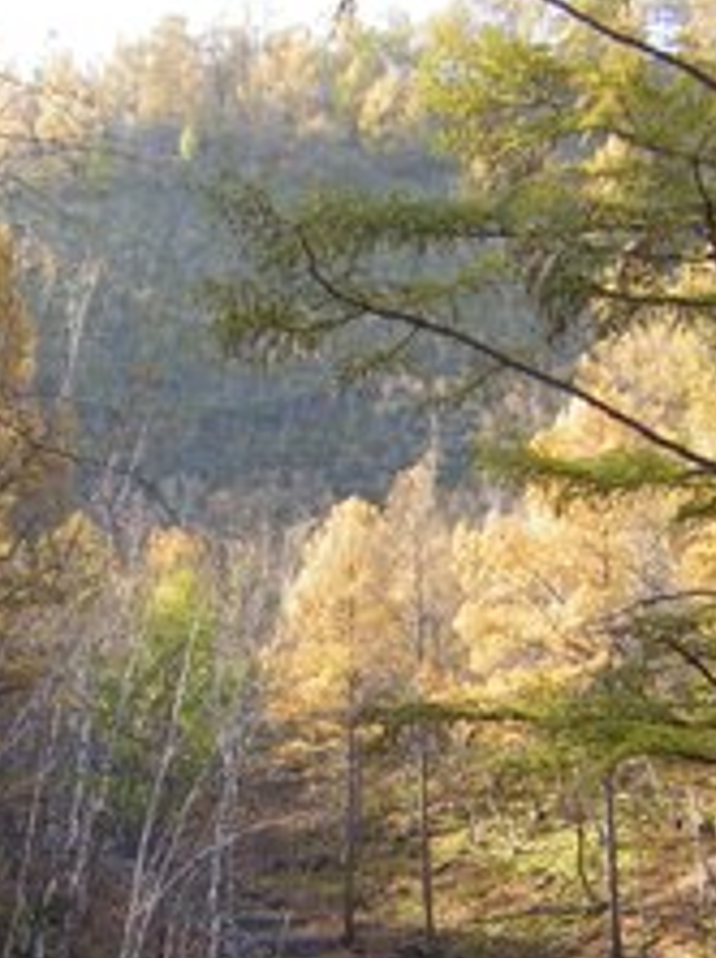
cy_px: 596
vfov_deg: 21.3
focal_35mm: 92
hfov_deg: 16.0
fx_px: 2542
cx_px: 423
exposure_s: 1/130
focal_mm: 6.6
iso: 50
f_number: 3.1
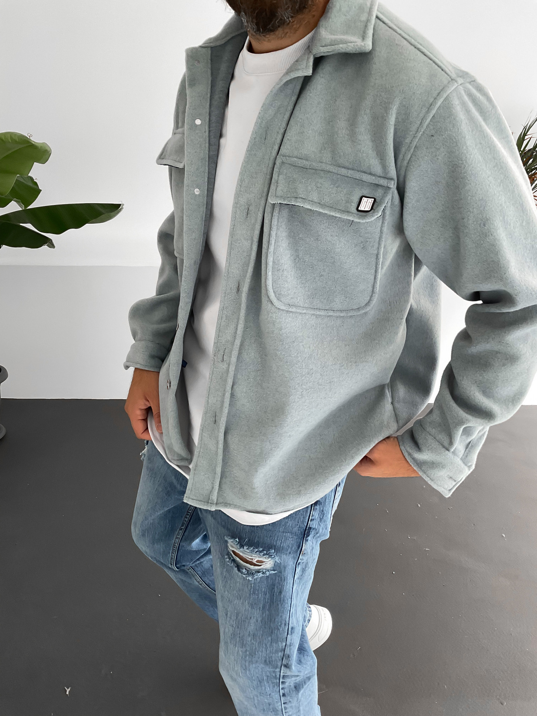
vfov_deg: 61.7
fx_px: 600
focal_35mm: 29
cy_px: 358
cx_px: 268
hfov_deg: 48.2
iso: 64
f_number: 1.8
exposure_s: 1/120
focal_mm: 3
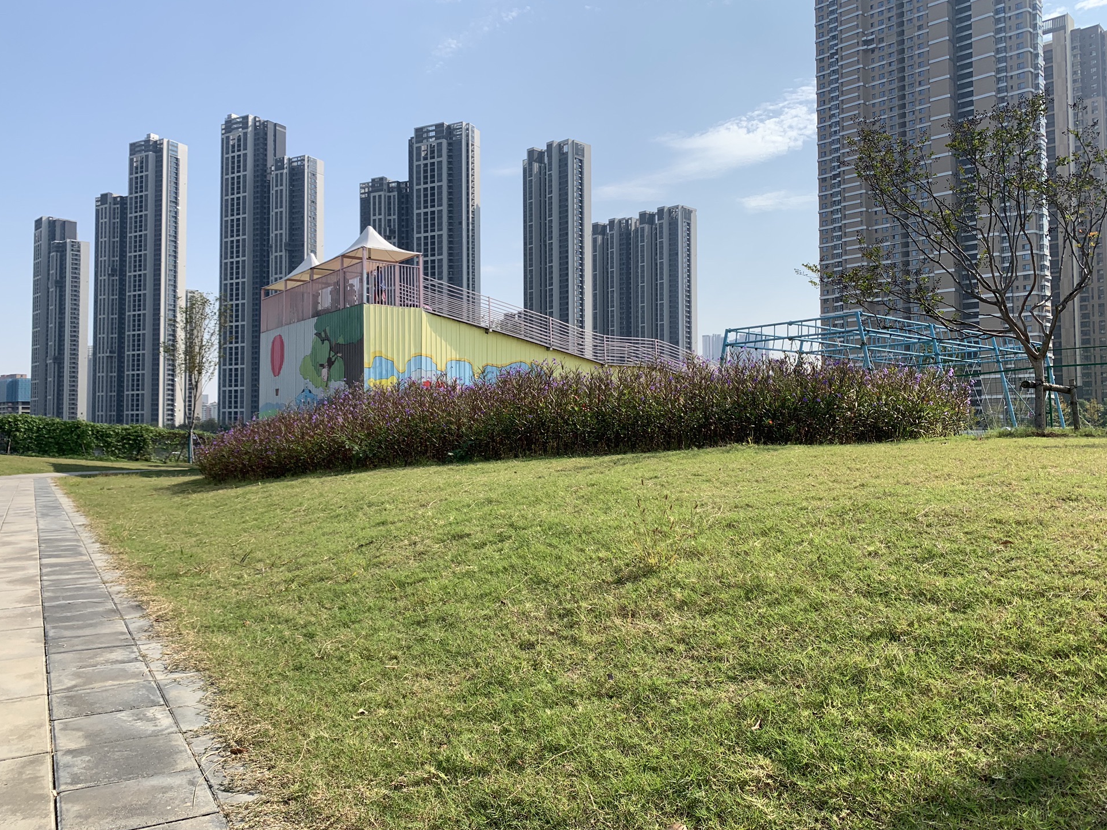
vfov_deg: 51.3
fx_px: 863
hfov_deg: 65.3
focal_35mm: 27
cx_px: 554
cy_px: 410
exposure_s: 1/2160
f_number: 1.8
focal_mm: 4.25
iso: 25
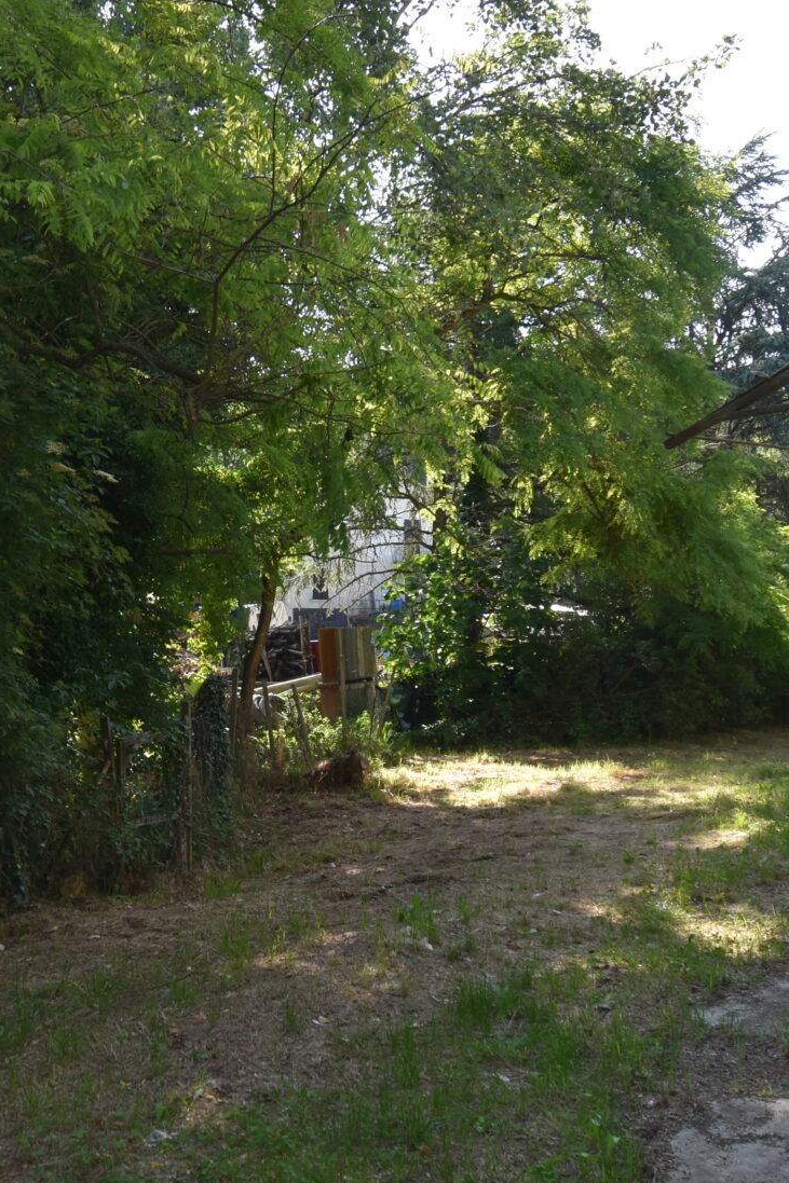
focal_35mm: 35
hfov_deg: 36.7
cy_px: 625
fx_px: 1151
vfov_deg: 54.4
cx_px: 168
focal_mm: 10
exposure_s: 1/125
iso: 110
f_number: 5.6
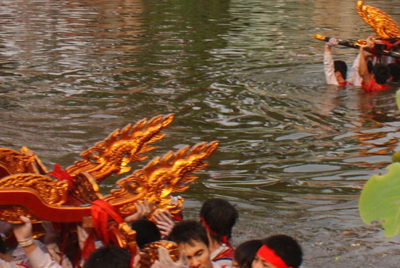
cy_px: 11
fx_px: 1468
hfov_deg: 15.4
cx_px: 67
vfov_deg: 10.3
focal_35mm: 132
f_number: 9
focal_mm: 28
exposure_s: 1/80
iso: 100
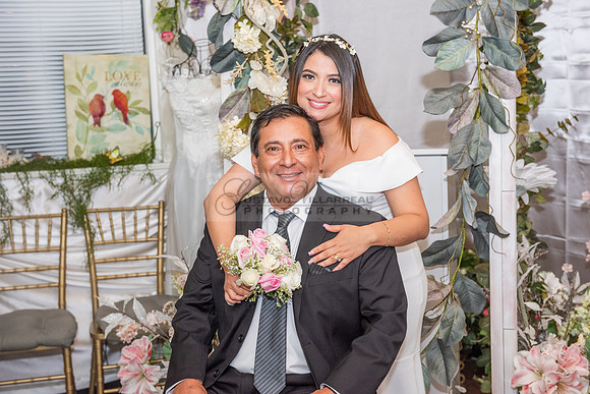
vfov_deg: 24.2
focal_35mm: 56
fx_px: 918
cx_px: 295
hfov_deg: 35.6
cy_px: 197
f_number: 4.5
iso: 1600
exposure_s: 1/125
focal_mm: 56
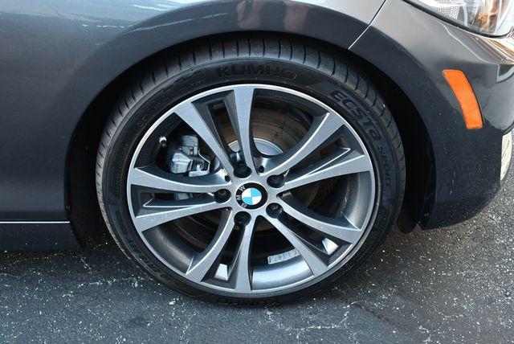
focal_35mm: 36
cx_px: 257
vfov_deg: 36.9
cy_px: 172
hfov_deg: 53.1
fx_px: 514
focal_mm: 18
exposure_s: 1/160
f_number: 3.5
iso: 800
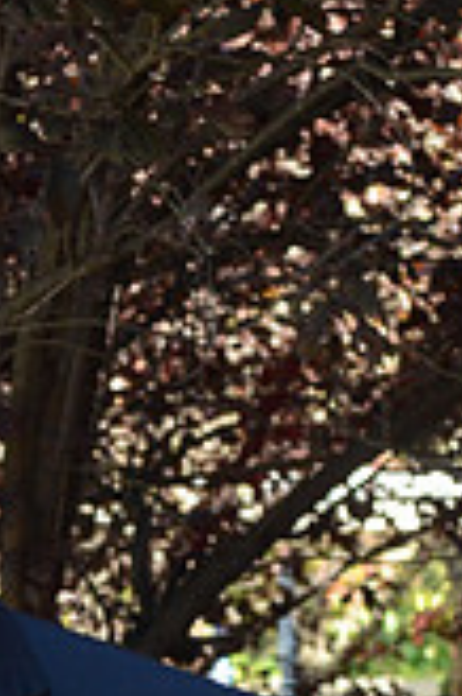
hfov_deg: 4.7
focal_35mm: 292
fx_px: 5628
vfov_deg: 6.9
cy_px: 1171
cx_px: -119
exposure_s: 1/125
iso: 800
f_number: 9
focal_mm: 55
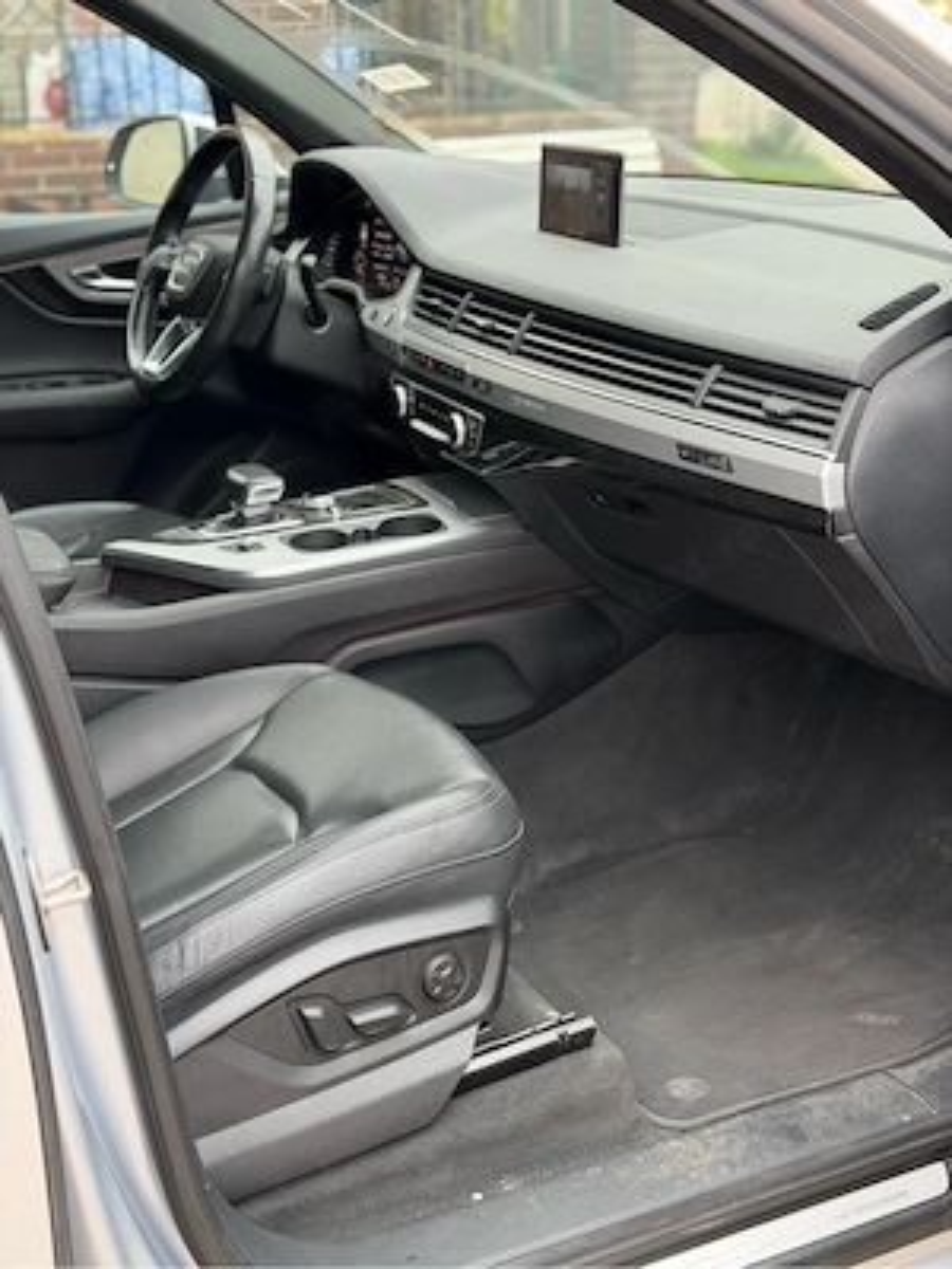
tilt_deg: -17.7
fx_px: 1760
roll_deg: +1.8
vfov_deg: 39.7
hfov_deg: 30.3
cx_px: 476
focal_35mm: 48
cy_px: 634
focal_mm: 6.76
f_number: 1.78
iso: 100
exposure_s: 1/90
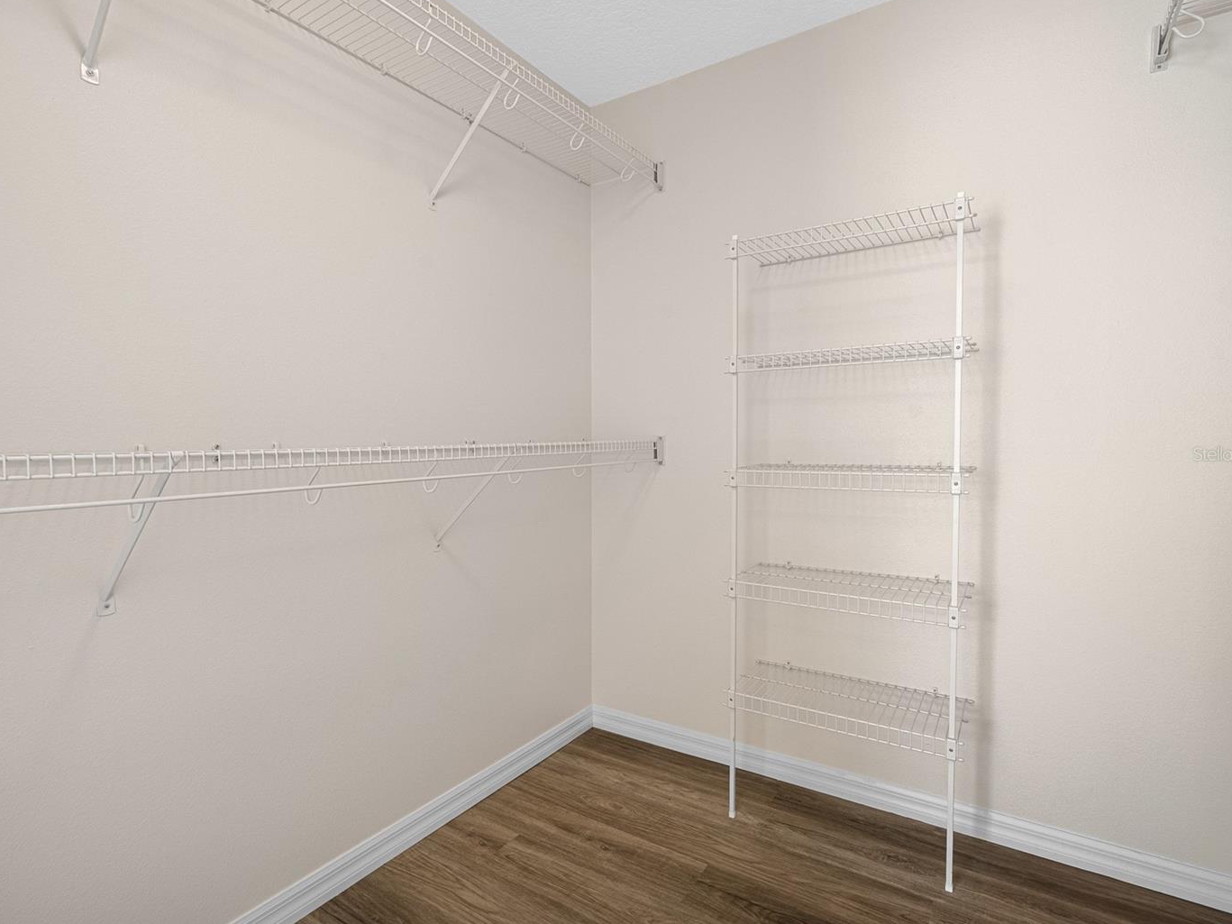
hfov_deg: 87.5
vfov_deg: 71.6
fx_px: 641
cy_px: 453
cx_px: 552
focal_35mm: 18
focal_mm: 16
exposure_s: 1/20
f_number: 8
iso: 400
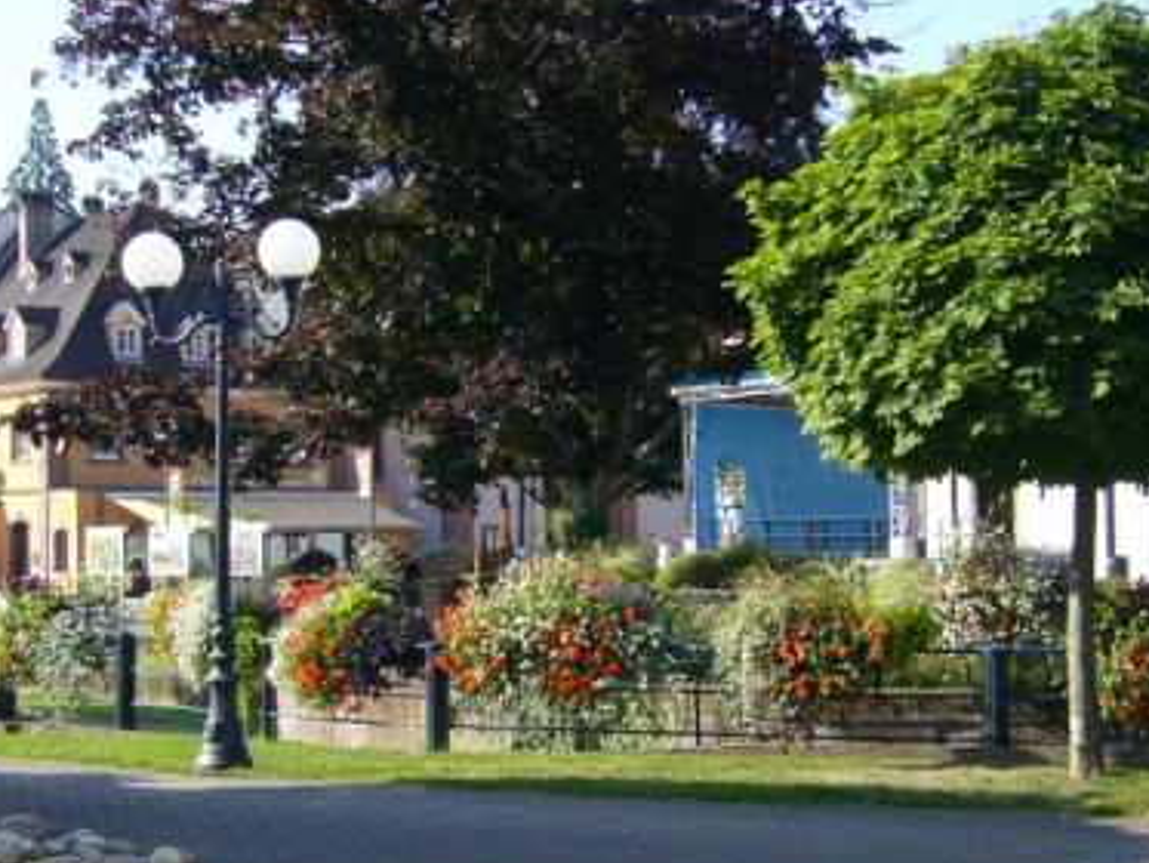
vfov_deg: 23.3
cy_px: 422
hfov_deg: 30.7
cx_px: 474
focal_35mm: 63
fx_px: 2092
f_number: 2.9
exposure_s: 1/500
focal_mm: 6
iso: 80
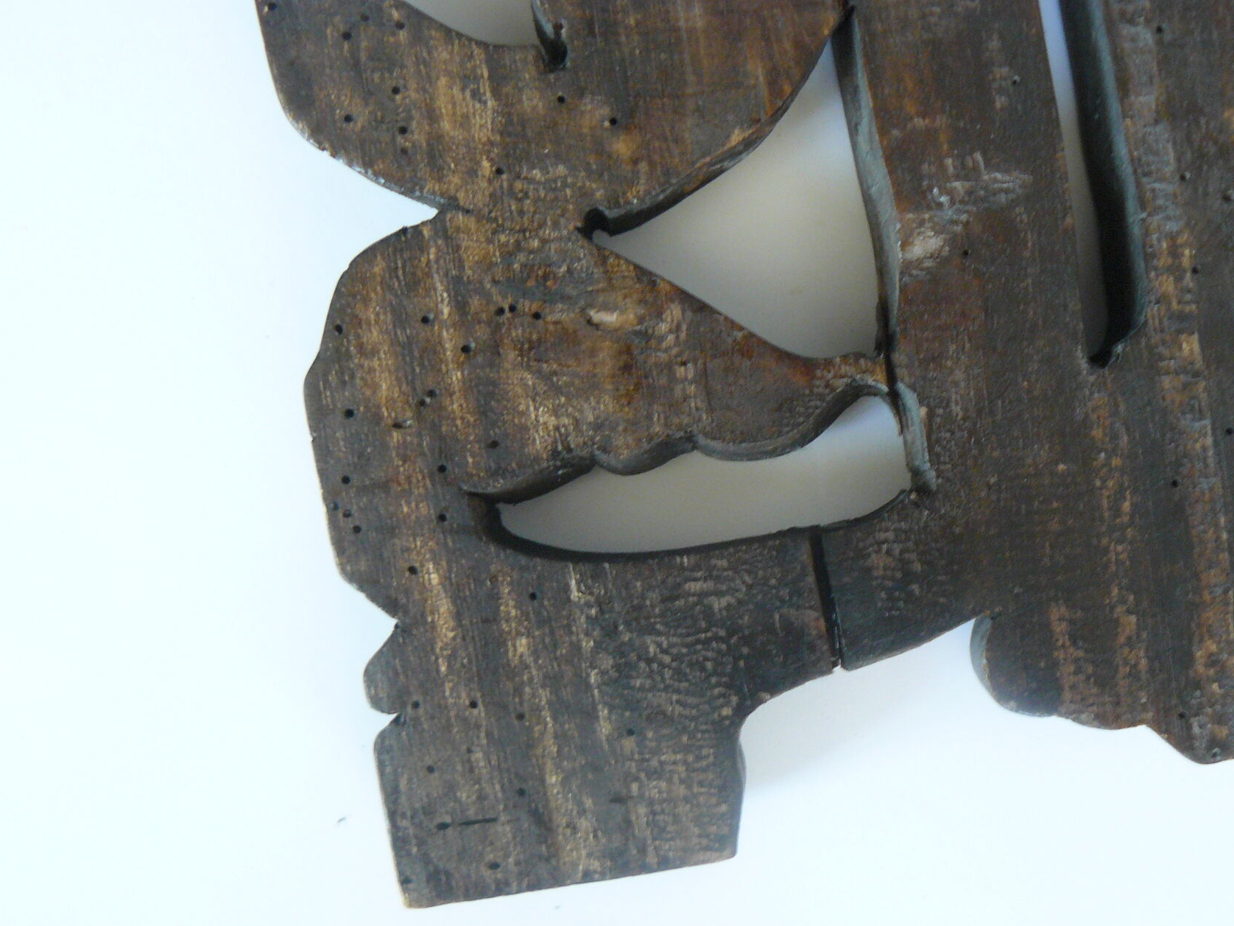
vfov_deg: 32.8
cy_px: 547
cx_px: 668
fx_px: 1569
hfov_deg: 42.9
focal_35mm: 44
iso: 200
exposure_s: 1/30
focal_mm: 6
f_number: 2.8
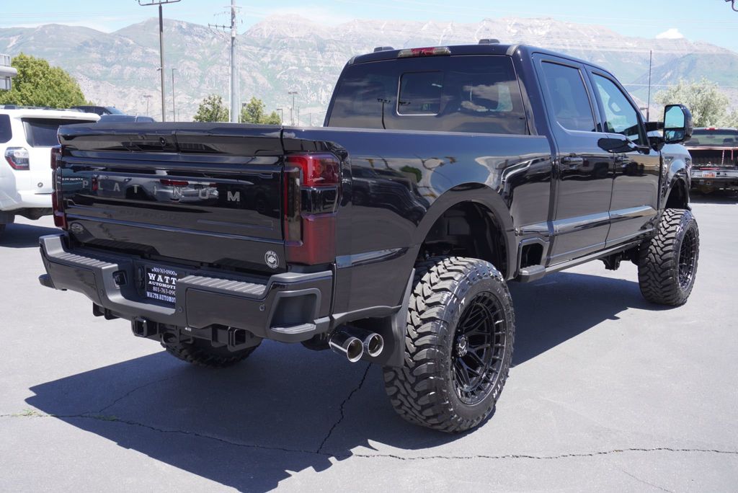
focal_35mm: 36
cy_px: 246
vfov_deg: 36.9
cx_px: 369
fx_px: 738
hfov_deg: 53.1
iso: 100
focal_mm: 24
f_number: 6.3
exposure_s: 1/160
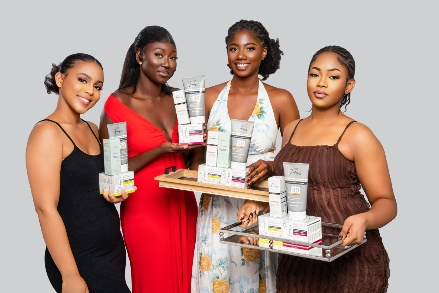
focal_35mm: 51
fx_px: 619
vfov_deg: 26.6
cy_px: 146
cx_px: 220
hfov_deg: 39.0
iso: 400
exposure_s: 1/160
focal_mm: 50.8
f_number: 22
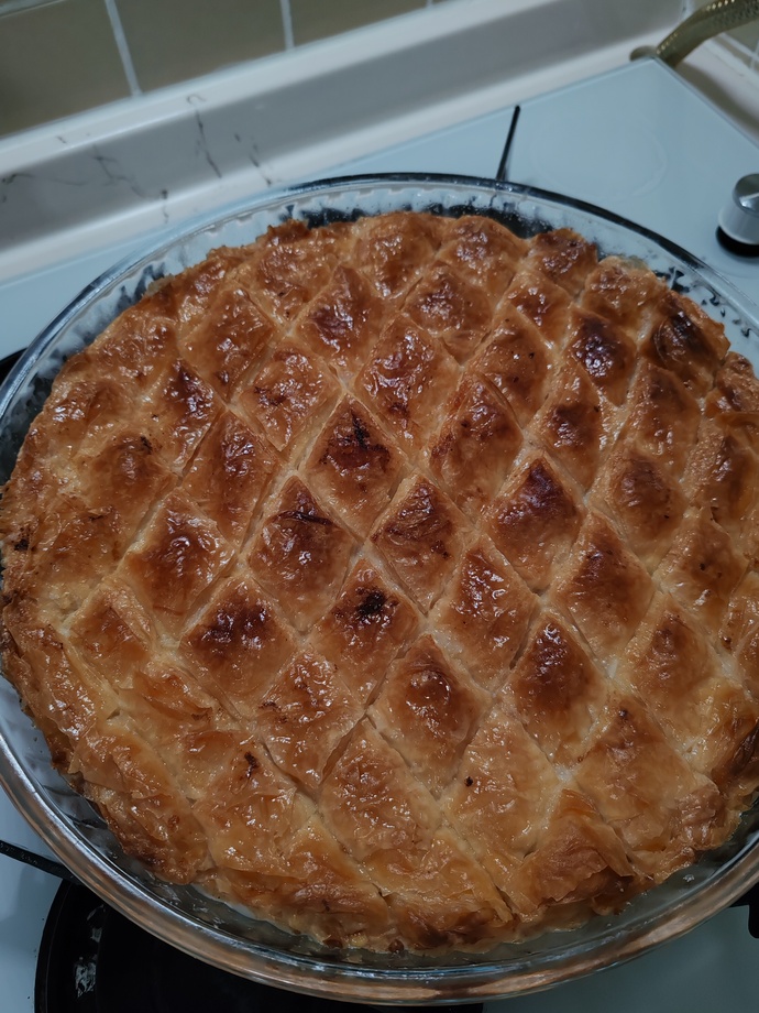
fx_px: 789
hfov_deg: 51.4
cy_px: 506
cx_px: 380
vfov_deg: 65.3
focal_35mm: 27
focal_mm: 6.12
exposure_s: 1/100
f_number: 1.9
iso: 250
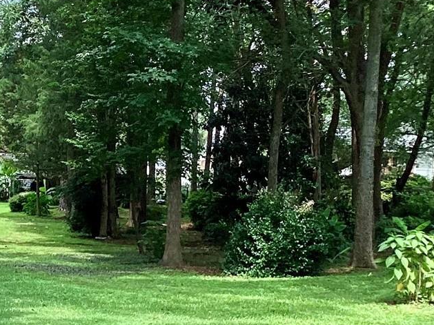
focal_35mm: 101
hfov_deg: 19.3
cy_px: 222
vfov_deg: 14.6
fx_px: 1266
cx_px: 108
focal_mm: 3.3
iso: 25
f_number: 2.4
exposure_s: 1/319
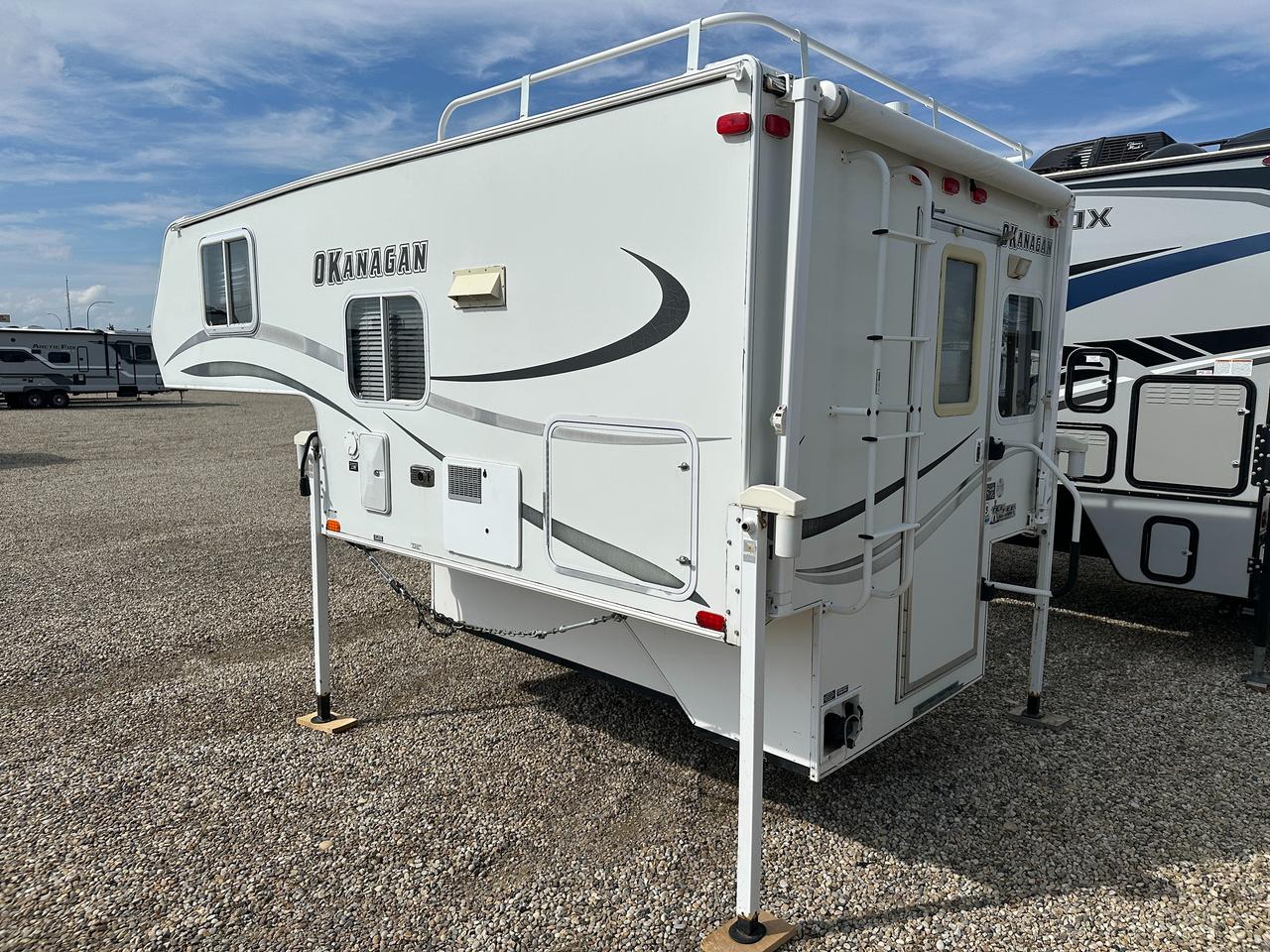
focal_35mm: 24
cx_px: 635
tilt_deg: -6.0
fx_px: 881
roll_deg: -0.5
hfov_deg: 71.6
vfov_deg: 56.8
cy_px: 476
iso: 80
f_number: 1.78
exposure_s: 1/10753
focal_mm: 6.86
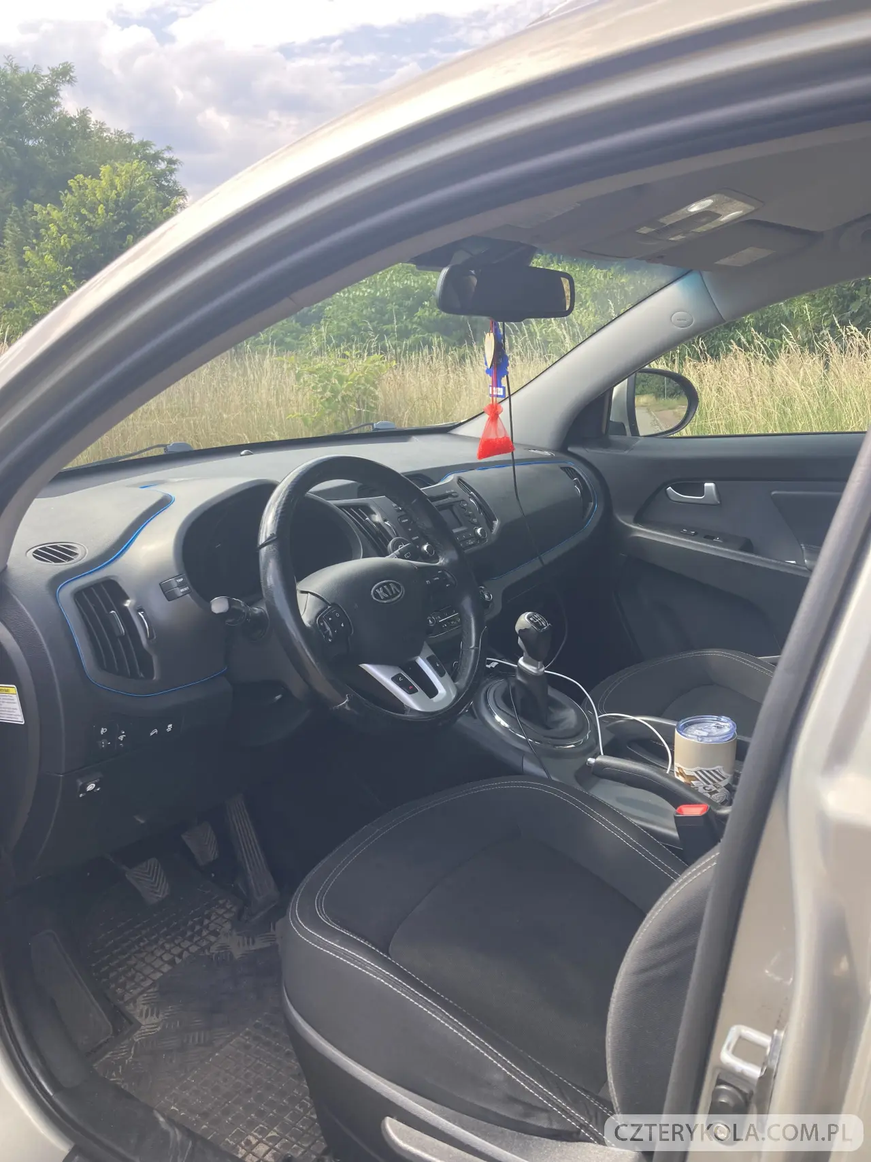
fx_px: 939
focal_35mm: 28
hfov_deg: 49.7
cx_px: 436
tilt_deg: -14.1
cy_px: 581
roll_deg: +1.4
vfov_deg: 63.4
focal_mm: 3.99
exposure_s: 1/298
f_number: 1.8
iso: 20
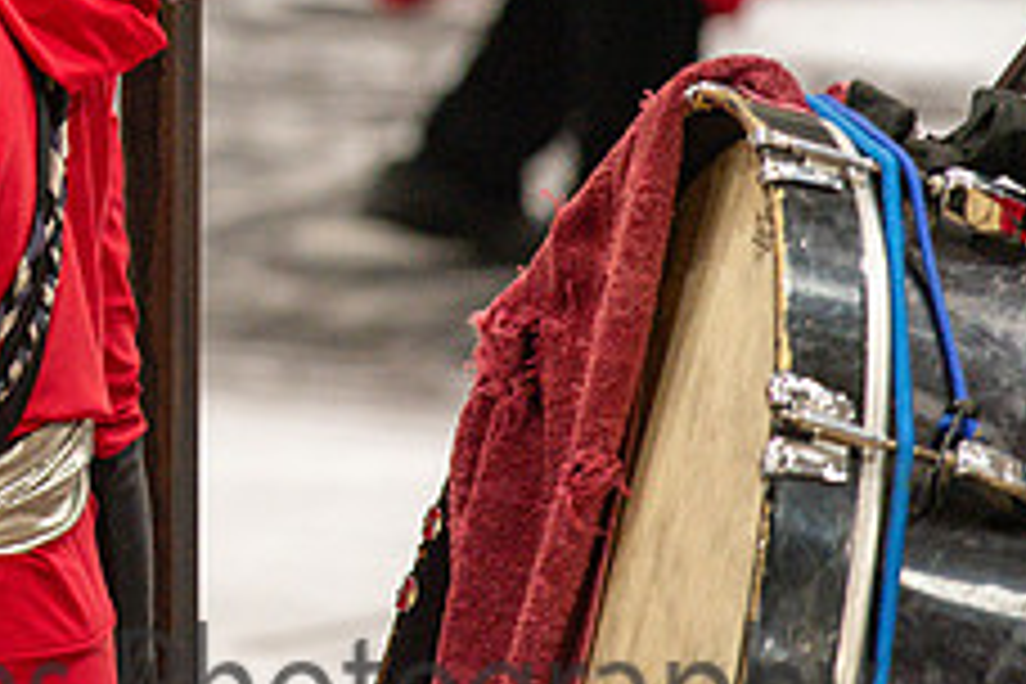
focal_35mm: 569
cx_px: -333
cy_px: -124
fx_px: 16215
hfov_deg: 3.6
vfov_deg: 2.4
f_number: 4
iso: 6400
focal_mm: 200
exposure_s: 1/500
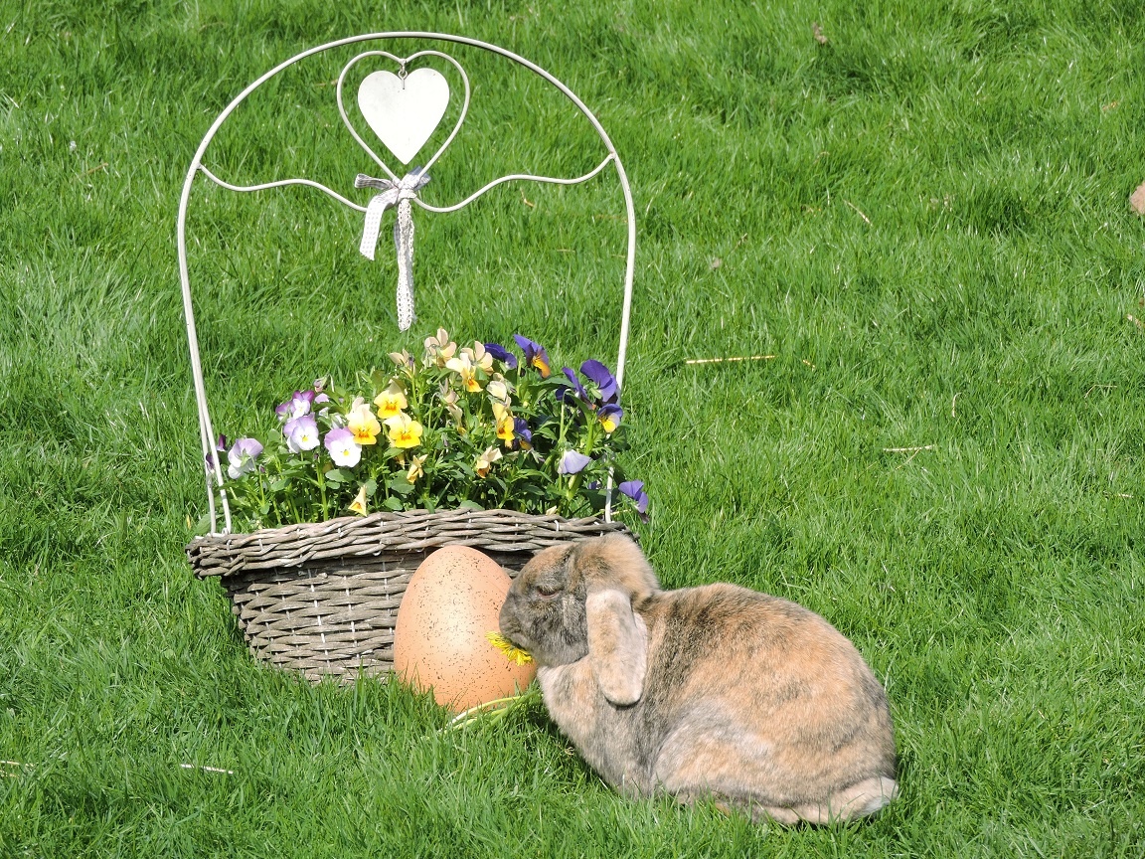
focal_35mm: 220
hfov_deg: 9.0
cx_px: 572
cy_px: 430
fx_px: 7277
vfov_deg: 6.8
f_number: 5.3
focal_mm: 39.4
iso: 100
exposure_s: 1/320
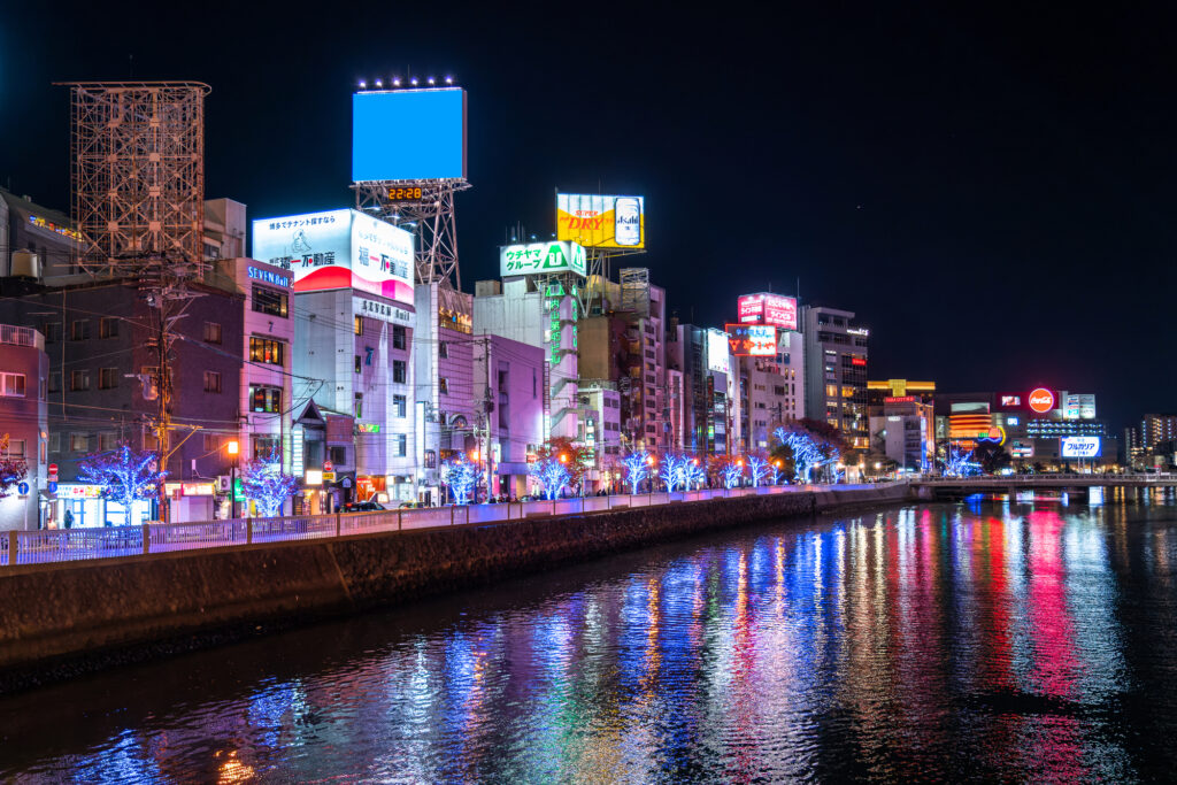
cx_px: 588
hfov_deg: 61.9
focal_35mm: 30
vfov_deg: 43.6
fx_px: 981
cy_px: 392
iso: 2000
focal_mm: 30
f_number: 4
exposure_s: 1/50
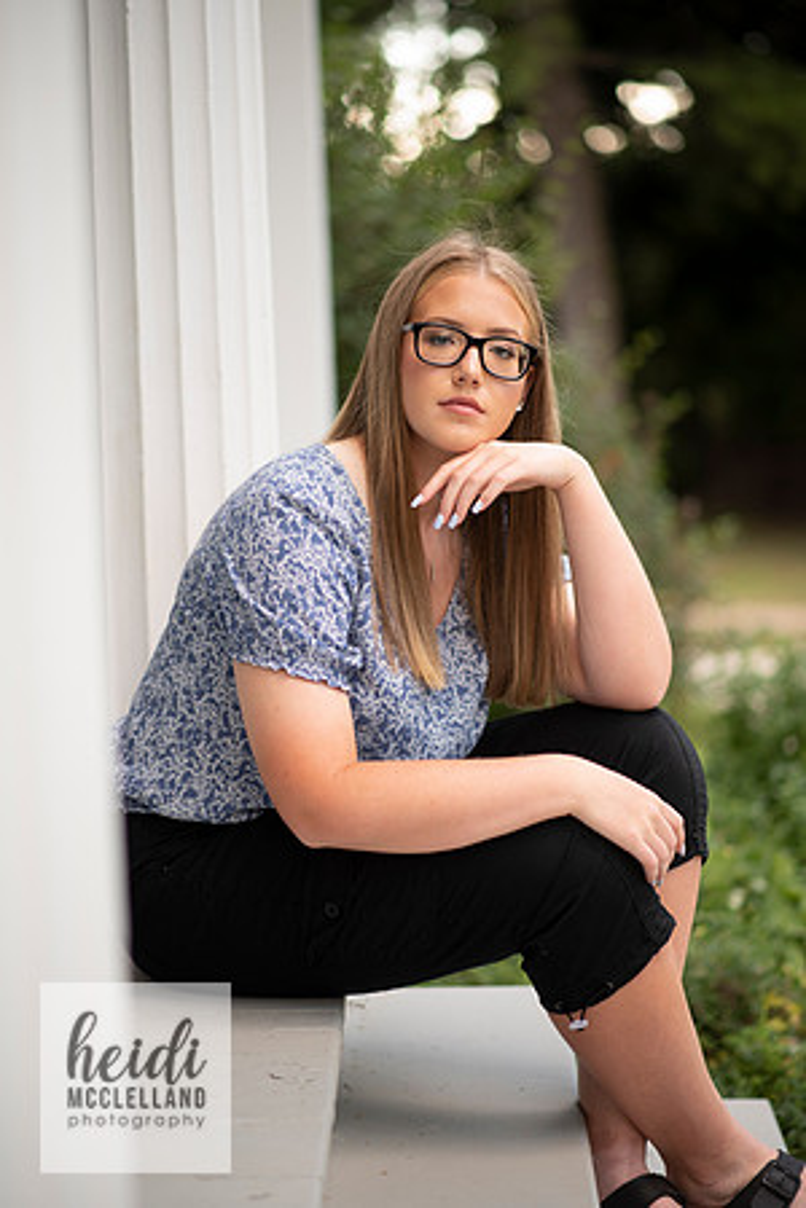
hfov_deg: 16.1
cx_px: 403
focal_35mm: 85
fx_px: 2854
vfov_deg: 23.9
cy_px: 604
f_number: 1.8
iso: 125
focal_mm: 85
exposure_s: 1/200
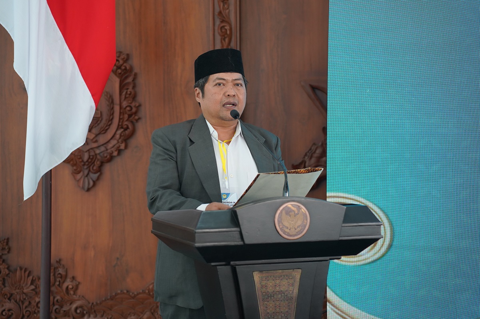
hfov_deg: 27.0
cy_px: 160
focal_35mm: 75
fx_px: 999
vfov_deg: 18.1
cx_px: 240
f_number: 4
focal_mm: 75
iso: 2000
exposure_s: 1/160
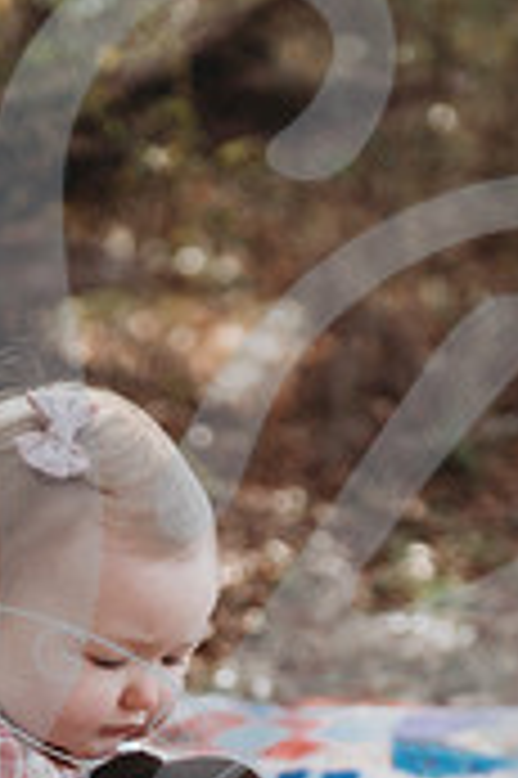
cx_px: 126
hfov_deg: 7.5
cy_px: 675
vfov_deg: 11.2
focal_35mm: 182
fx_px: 3936
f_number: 2.8
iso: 100
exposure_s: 1/250
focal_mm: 70
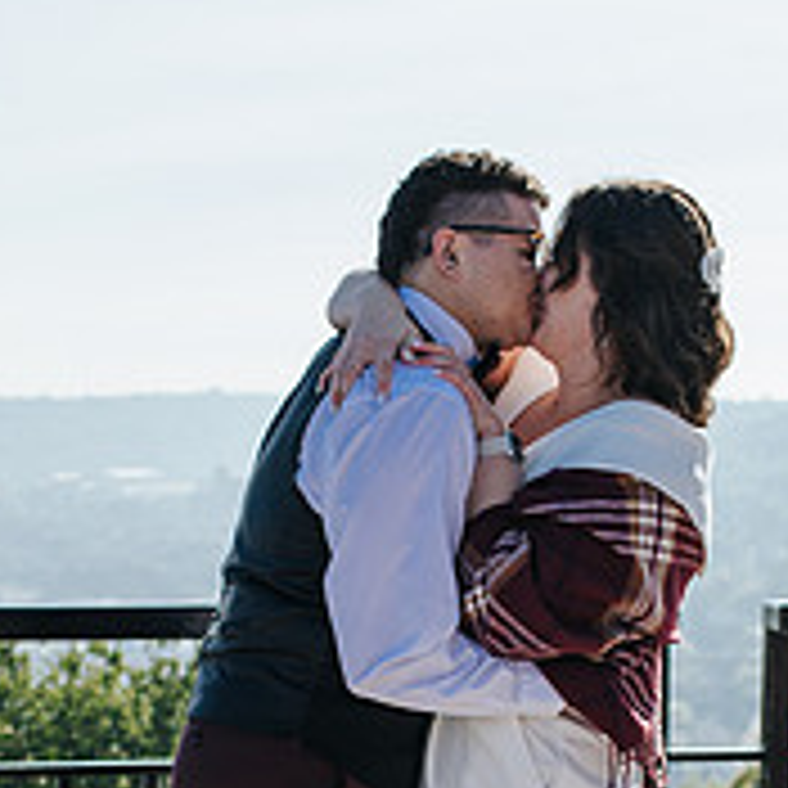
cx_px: 382
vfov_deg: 14.4
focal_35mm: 119
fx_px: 3065
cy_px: 769
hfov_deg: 14.7
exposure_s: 1/1000
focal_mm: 35
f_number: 3.2
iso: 100
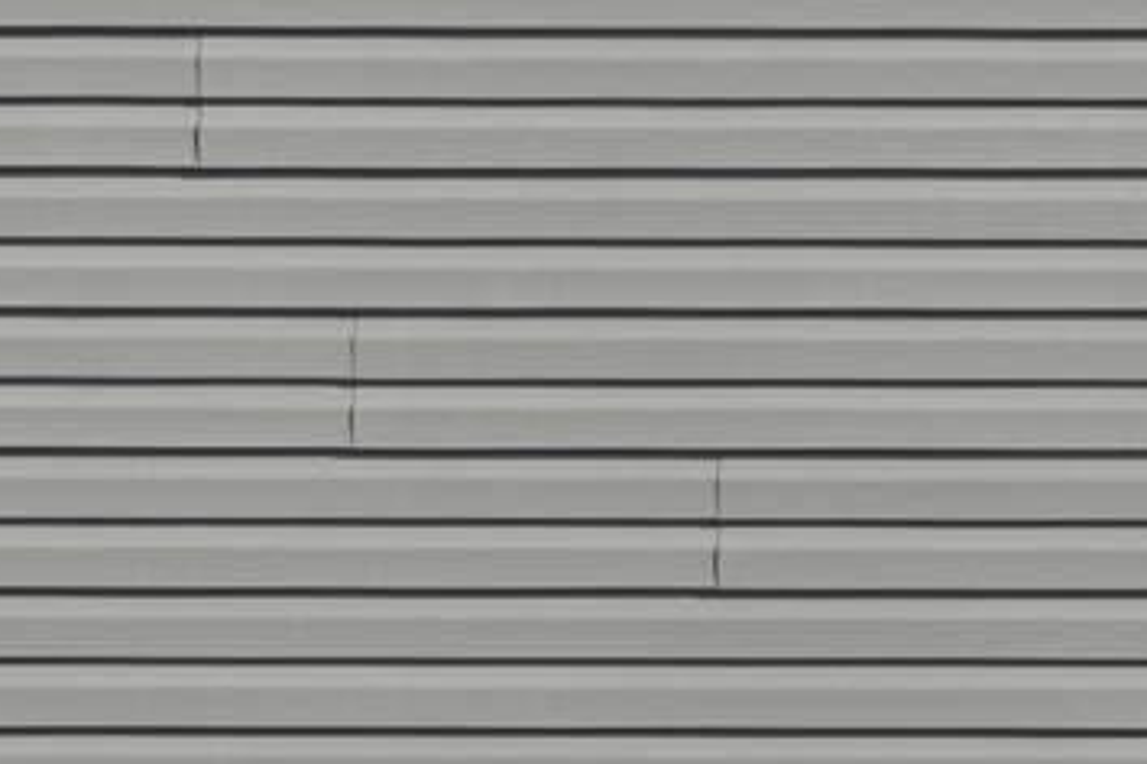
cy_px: 978
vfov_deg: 11.5
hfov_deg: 15.4
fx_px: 3713
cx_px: 1976
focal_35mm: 117
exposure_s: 1/125
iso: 250
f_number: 9
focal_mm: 11
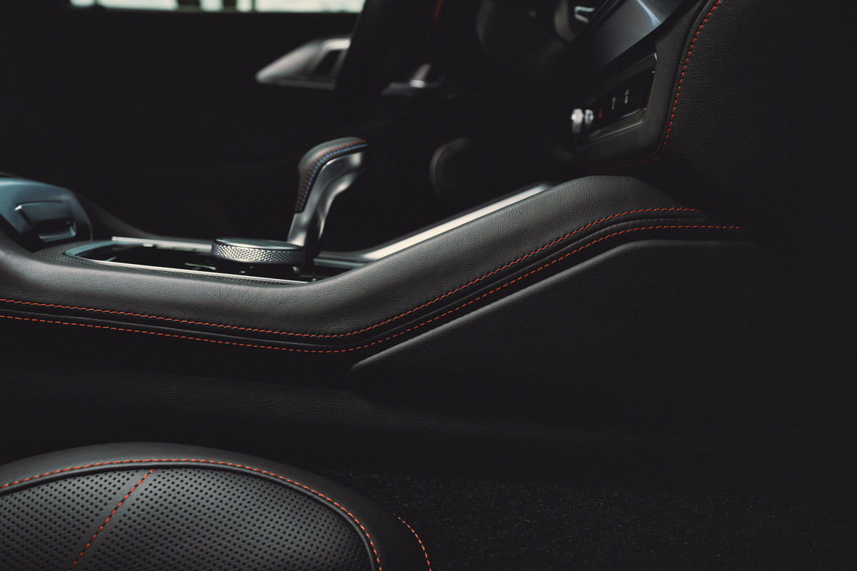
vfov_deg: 37.9
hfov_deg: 54.4
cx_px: 428
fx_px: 833
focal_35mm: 35
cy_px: 286
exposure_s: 1/250
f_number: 5.6
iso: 125
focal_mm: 35
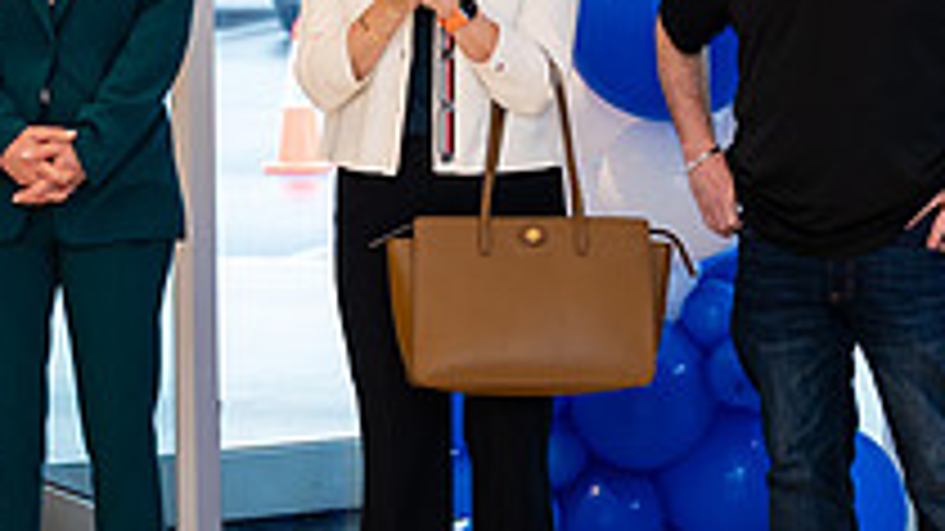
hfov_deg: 12.7
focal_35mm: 168
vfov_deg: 7.2
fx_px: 4209
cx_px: 806
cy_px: 117
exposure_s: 1/200
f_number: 3.5
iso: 640
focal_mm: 58
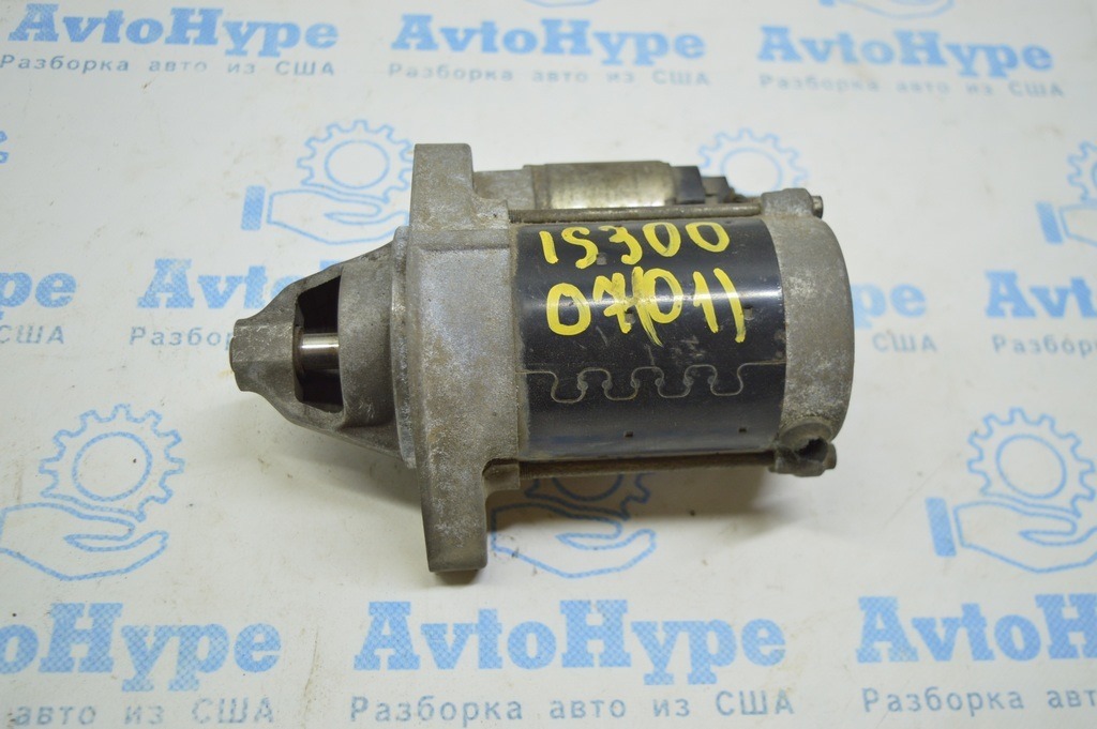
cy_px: 364
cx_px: 548
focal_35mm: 39
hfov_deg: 49.6
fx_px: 1187
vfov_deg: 34.2
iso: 400
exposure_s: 1/60
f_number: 4
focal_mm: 26
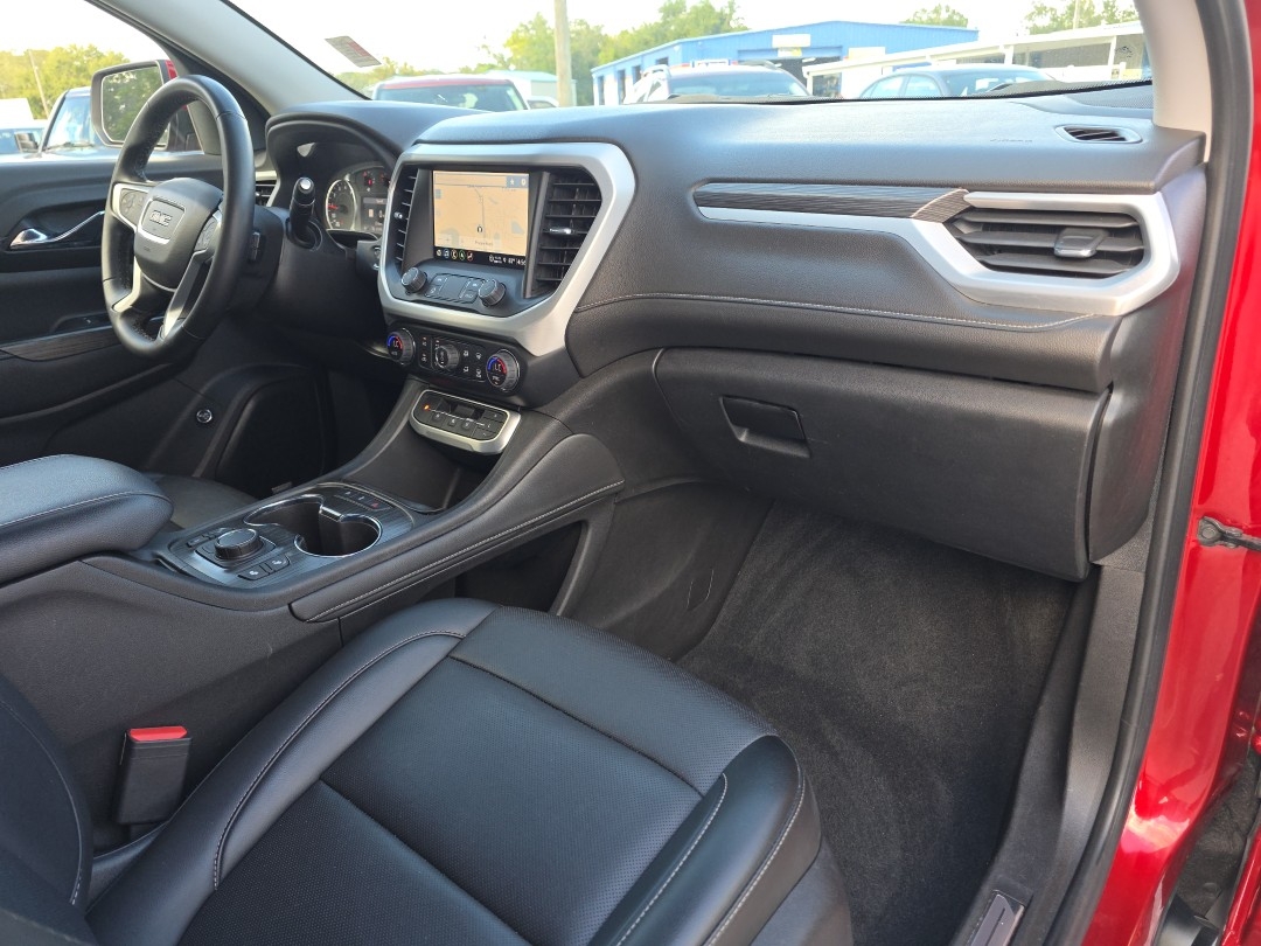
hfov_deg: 73.9
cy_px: 473
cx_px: 630
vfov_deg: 58.9
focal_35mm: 23
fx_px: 838
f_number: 1.7
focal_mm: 6.3
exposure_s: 1/180
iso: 100
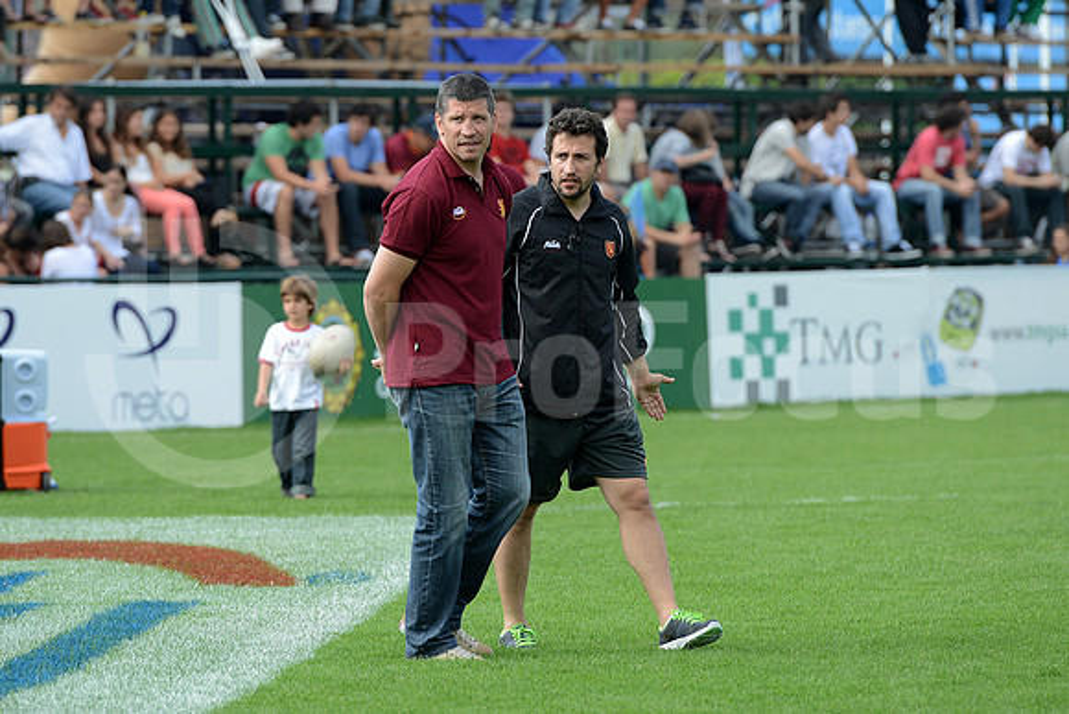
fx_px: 5791
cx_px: 534
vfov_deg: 7.0
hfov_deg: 10.5
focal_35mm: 195
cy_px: 357
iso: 250
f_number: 4.5
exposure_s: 1/320
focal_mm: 195
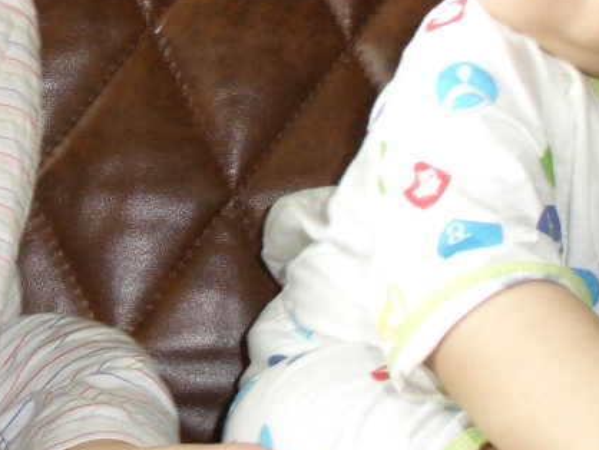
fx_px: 1749
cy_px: 3
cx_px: 169
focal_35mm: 101
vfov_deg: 14.4
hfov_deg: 19.3
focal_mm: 7.1
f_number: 2.8
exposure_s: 1/60
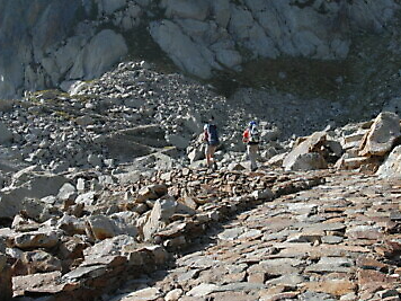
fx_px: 737
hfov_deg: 30.4
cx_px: 219
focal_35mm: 64
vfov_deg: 23.1
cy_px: 142
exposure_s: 1/320
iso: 400
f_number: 11
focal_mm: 35
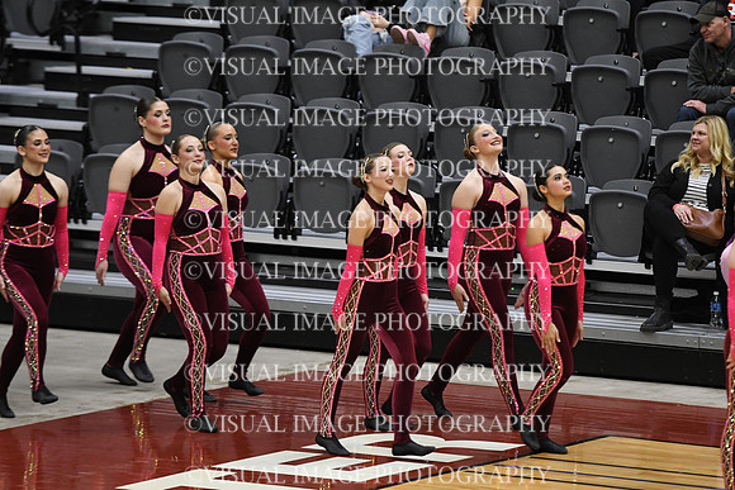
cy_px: 245
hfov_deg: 7.9
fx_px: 5350
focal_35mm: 262
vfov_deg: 5.2
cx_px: 368
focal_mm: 175
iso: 3200
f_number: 2.8
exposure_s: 1/400
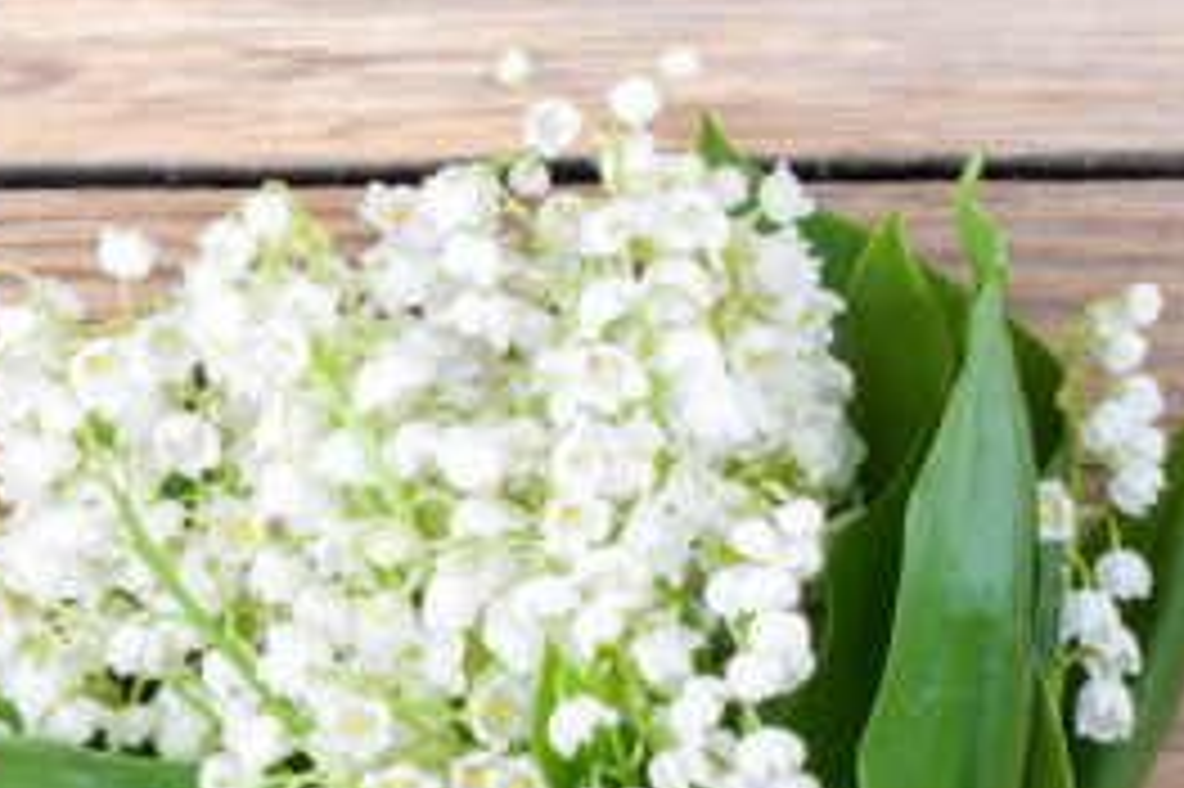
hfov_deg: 9.3
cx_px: -212
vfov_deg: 6.2
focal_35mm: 219
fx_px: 7198
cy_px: 856
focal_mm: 50
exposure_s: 1/125
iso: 200
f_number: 14
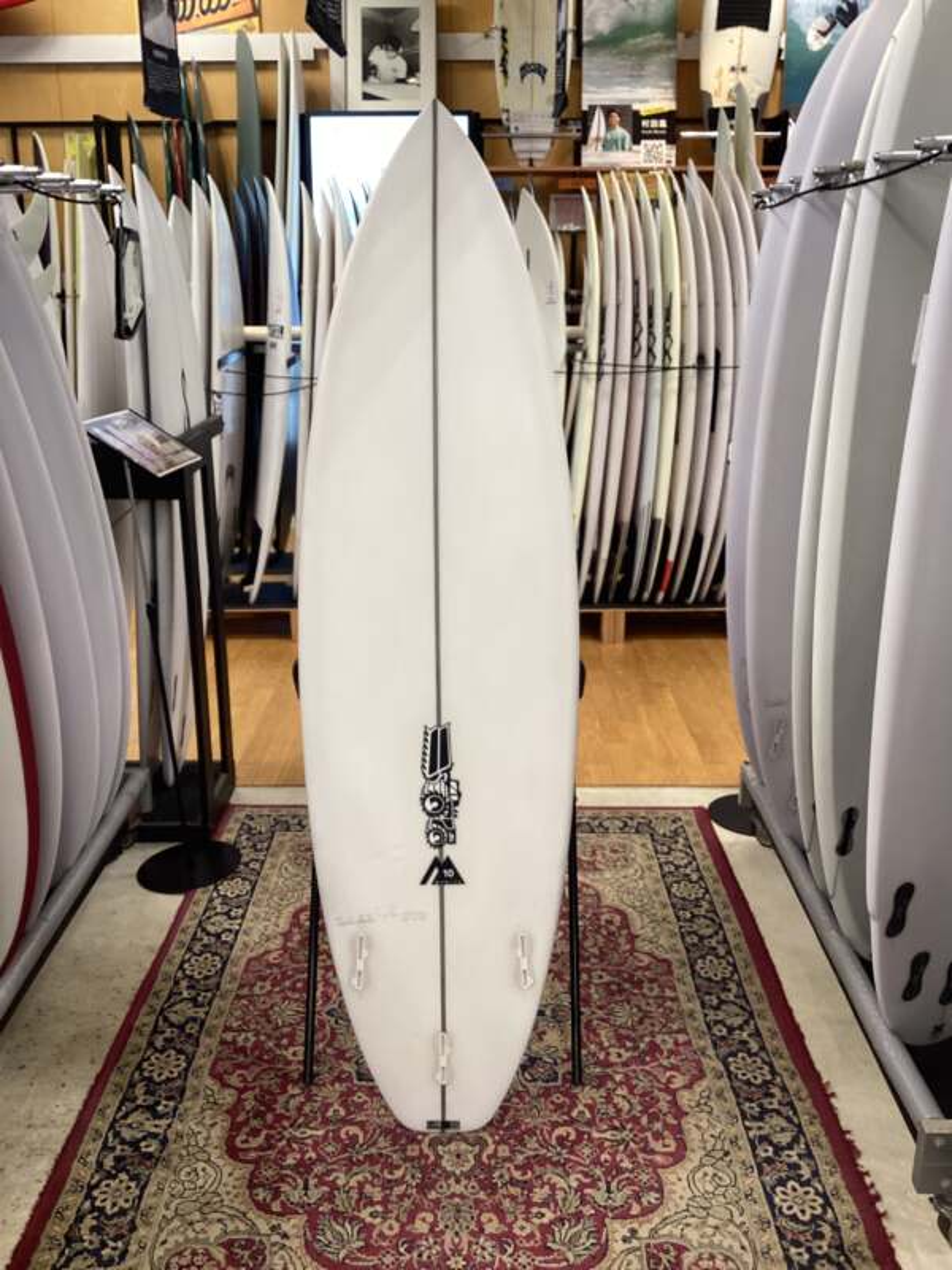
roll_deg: +0.4
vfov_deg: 58.4
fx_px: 1137
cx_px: 476
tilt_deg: -18.1
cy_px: 635
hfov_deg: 45.4
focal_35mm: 31
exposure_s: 1/50
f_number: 2.4
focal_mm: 3.3
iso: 64
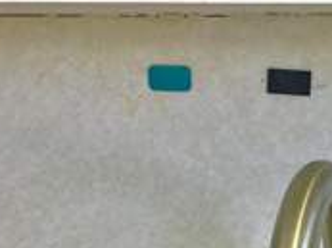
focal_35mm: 86
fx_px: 823
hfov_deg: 21.9
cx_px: 338
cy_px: 291
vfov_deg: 16.5
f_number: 2.4
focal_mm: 3.3
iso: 25
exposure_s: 1/30
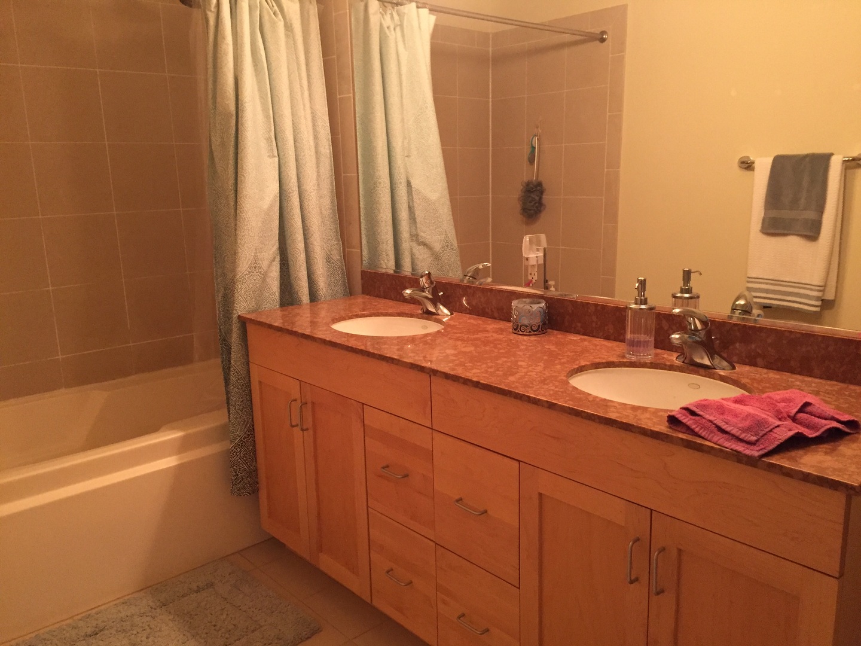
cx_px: 430
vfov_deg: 48.2
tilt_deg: -11.2
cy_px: 323
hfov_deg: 61.7
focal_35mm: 29
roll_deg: +1.4
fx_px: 721
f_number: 2.2
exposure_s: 1/30
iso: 200
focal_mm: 4.15
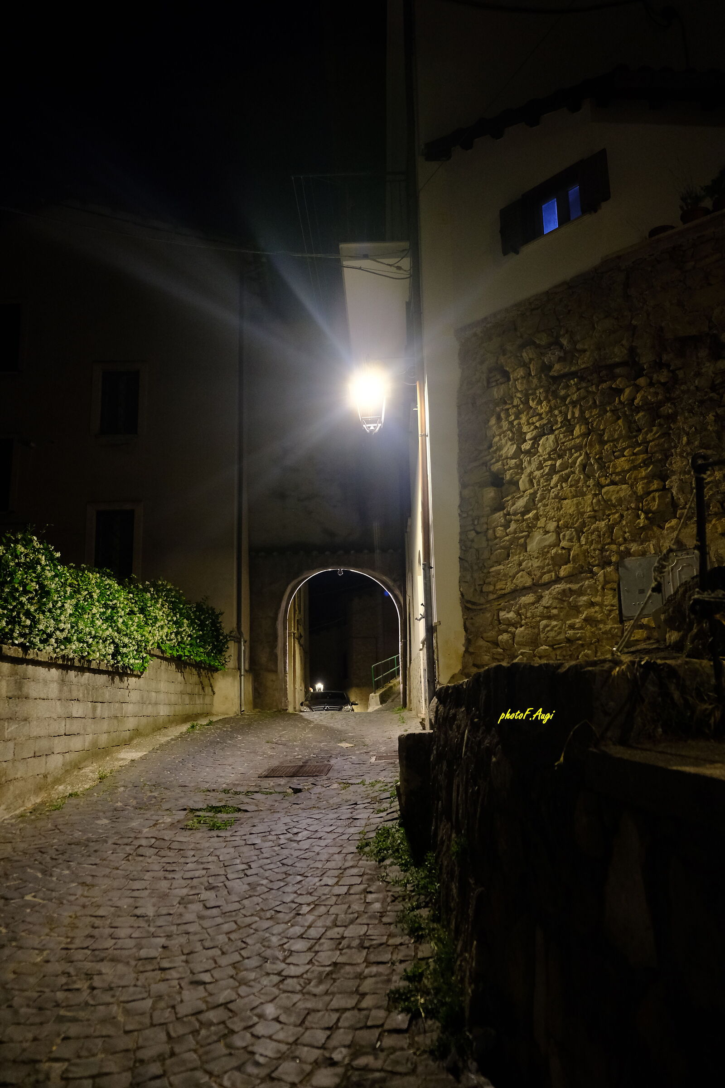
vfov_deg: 67.4
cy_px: 544
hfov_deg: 47.9
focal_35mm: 27
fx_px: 816
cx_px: 362
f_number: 2.8
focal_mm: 18
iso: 1600
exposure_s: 1/15
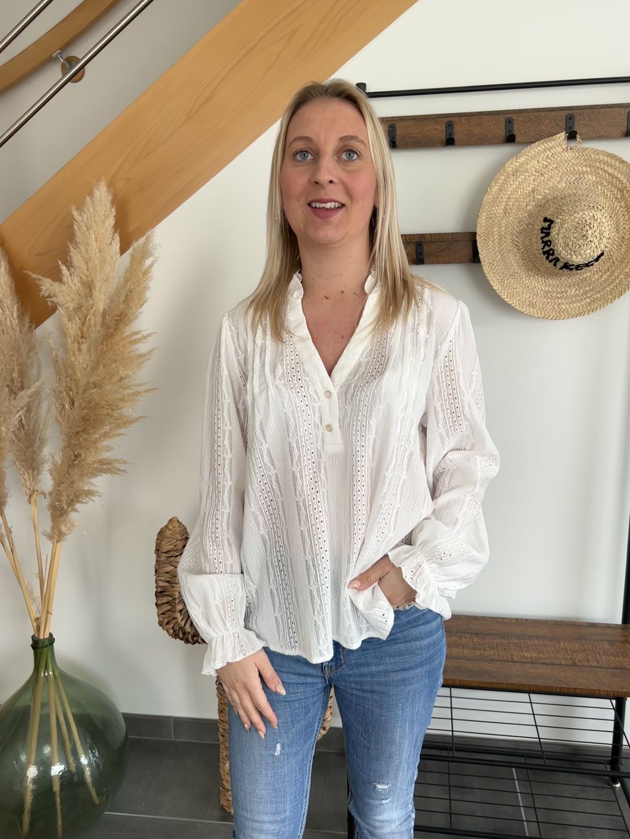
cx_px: 315
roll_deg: +2.3
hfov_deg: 53.1
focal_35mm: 26
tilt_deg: -11.3
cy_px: 420
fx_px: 631
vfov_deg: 67.3
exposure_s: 1/121
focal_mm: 5.7
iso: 50
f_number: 1.5
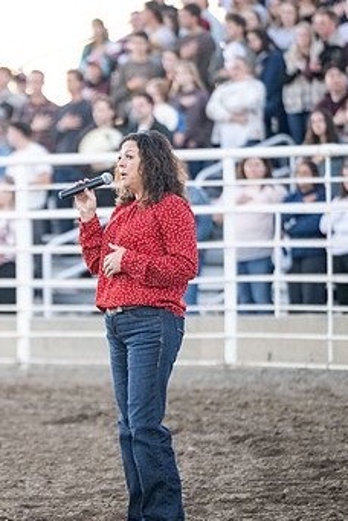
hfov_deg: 4.2
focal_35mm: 325
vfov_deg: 6.3
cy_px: 311
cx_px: 18
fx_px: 4703
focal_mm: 180
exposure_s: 1/500
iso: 1600
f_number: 2.8
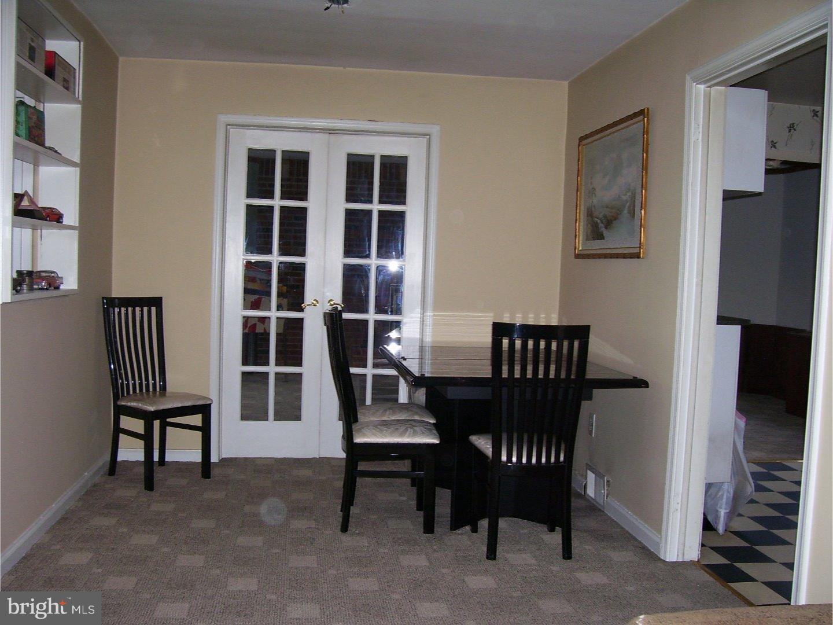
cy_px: 312
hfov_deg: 54.0
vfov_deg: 41.8
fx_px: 818
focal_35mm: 34
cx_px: 416
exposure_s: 1/60
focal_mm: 5.6
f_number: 2.7
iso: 125
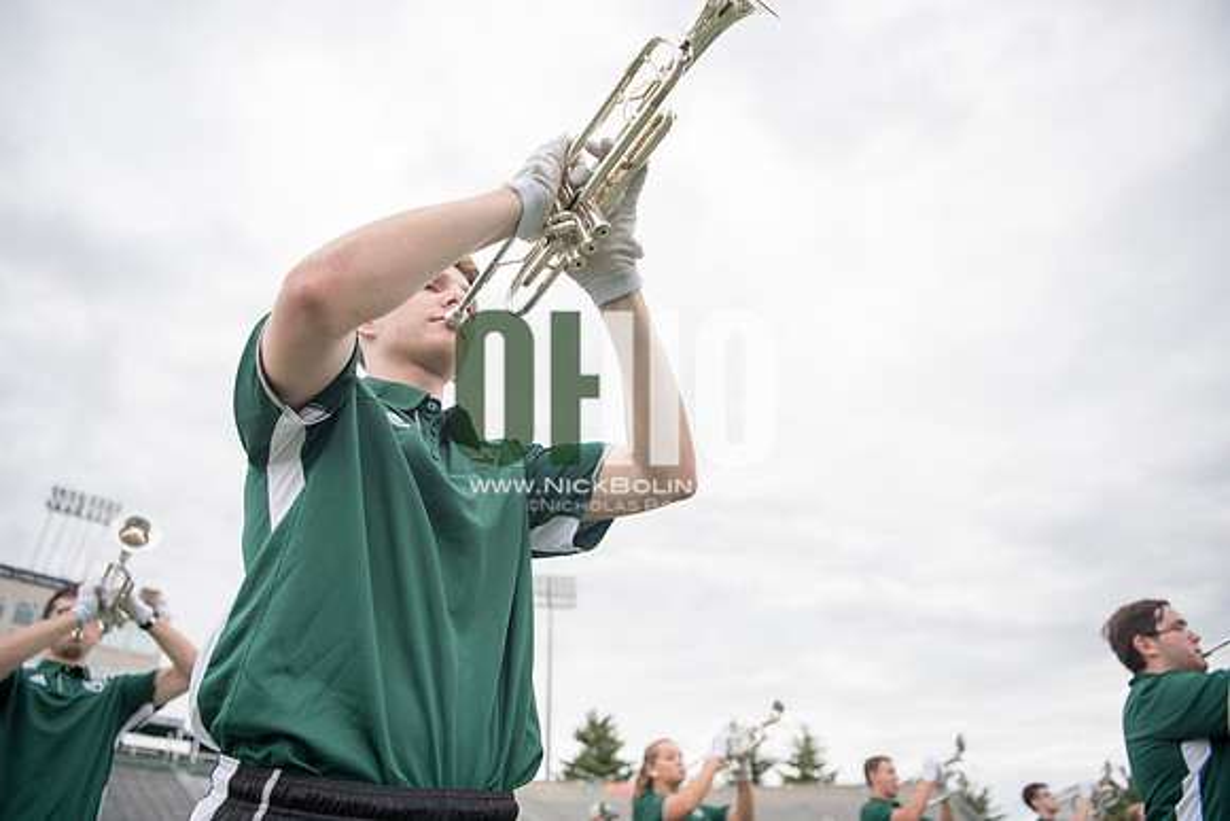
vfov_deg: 53.2
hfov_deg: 73.7
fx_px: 820
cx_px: 615
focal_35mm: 24
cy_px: 410
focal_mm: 24
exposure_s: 1/400
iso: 400
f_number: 2.8
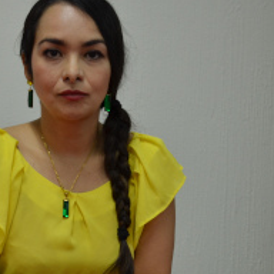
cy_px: 151
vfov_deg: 14.5
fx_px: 1075
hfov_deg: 14.4
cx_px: 16
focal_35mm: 120
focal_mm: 40
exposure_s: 1/60
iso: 560
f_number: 5.3
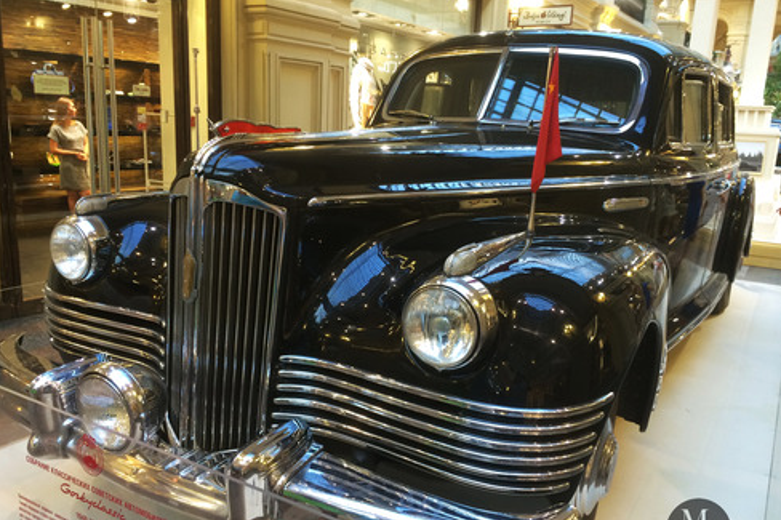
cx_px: 386
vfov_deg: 41.1
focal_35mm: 32
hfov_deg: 58.7
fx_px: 694
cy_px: 273
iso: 160
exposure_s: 1/33
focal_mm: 4.12
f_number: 2.2
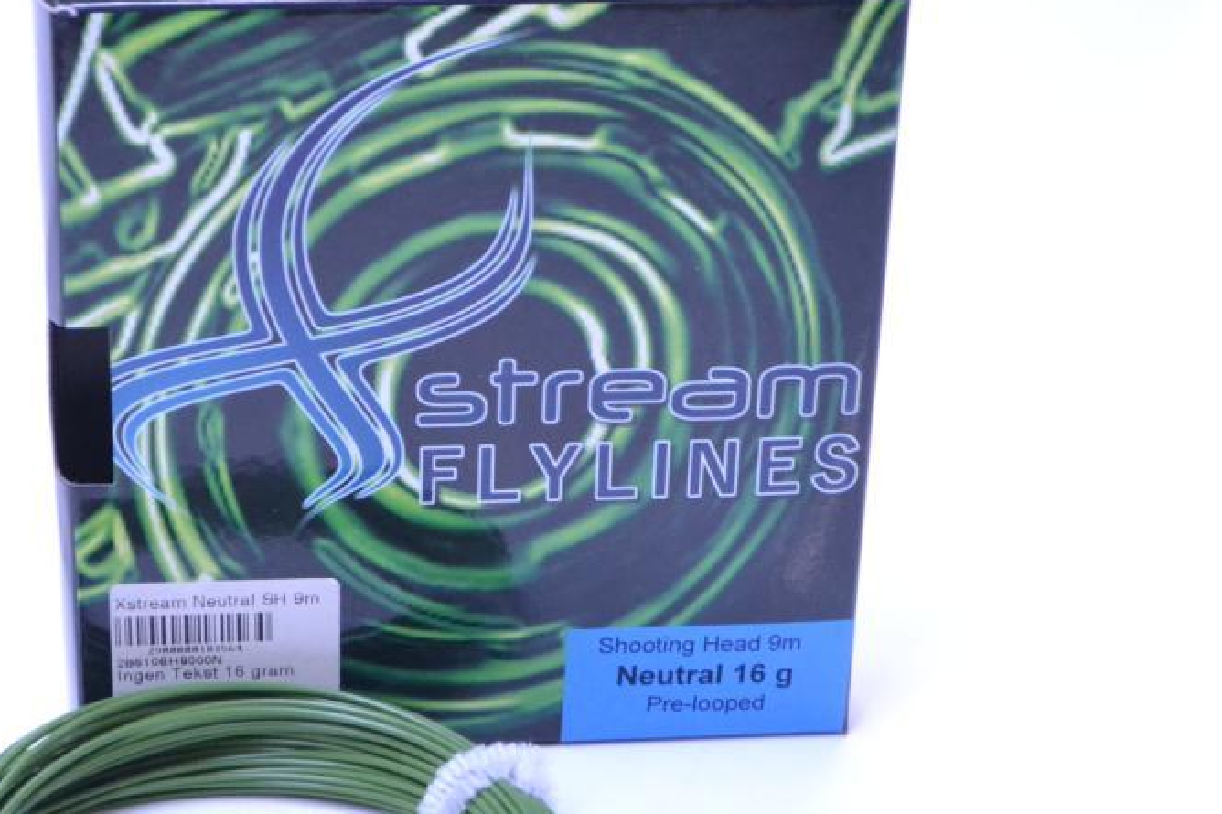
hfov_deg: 22.0
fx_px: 3122
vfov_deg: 14.8
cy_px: 590
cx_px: 382
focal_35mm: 92
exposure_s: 1/250
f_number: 5.6
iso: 3200
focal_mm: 40
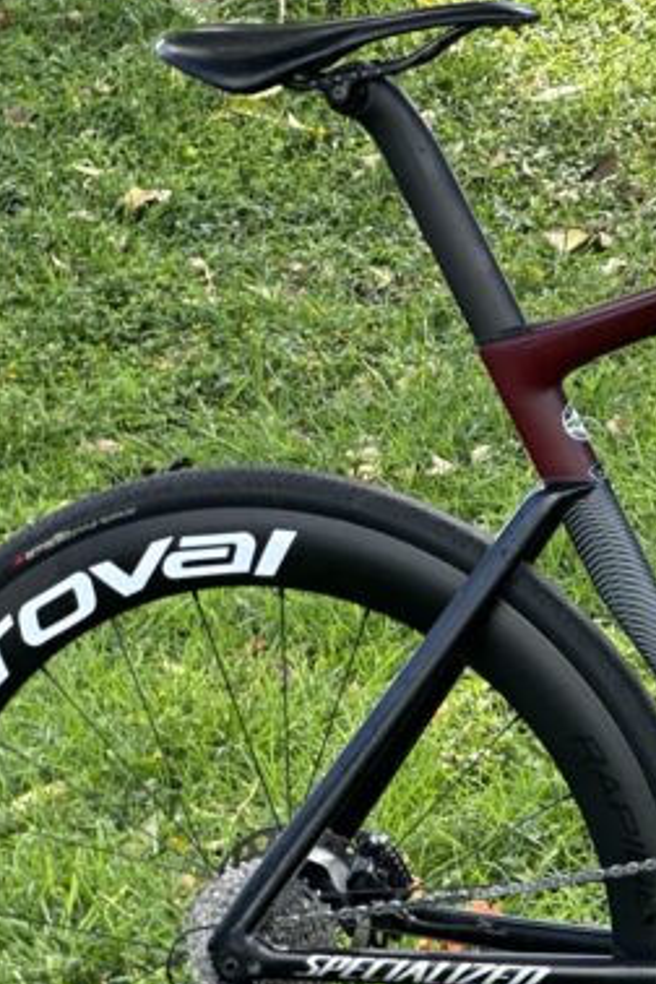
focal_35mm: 217
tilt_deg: -8.7
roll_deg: +10.8
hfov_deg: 6.3
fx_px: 5931
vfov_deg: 9.5
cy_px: 377
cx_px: 974
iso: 32
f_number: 2.8
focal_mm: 9
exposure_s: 1/121
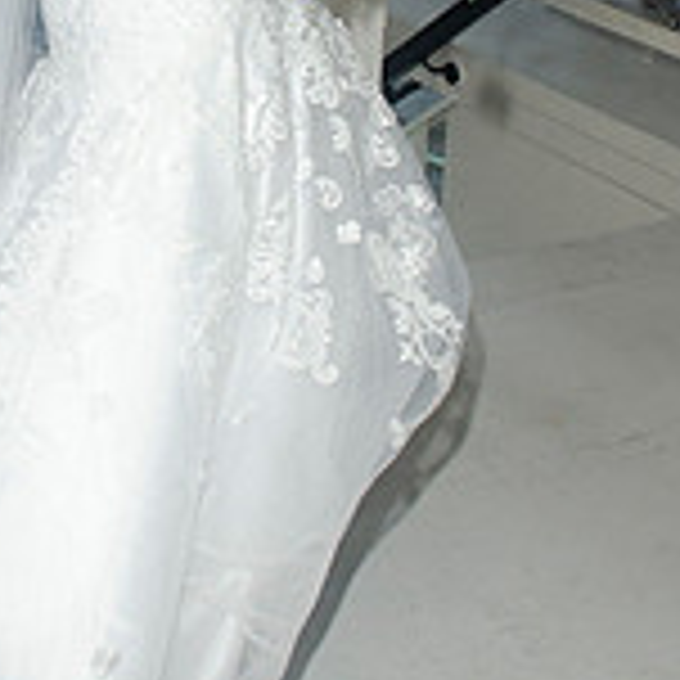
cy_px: -77
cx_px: 167
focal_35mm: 76
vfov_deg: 21.5
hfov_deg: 22.5
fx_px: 1689
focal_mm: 20
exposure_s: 1/60
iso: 400
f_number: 5.6
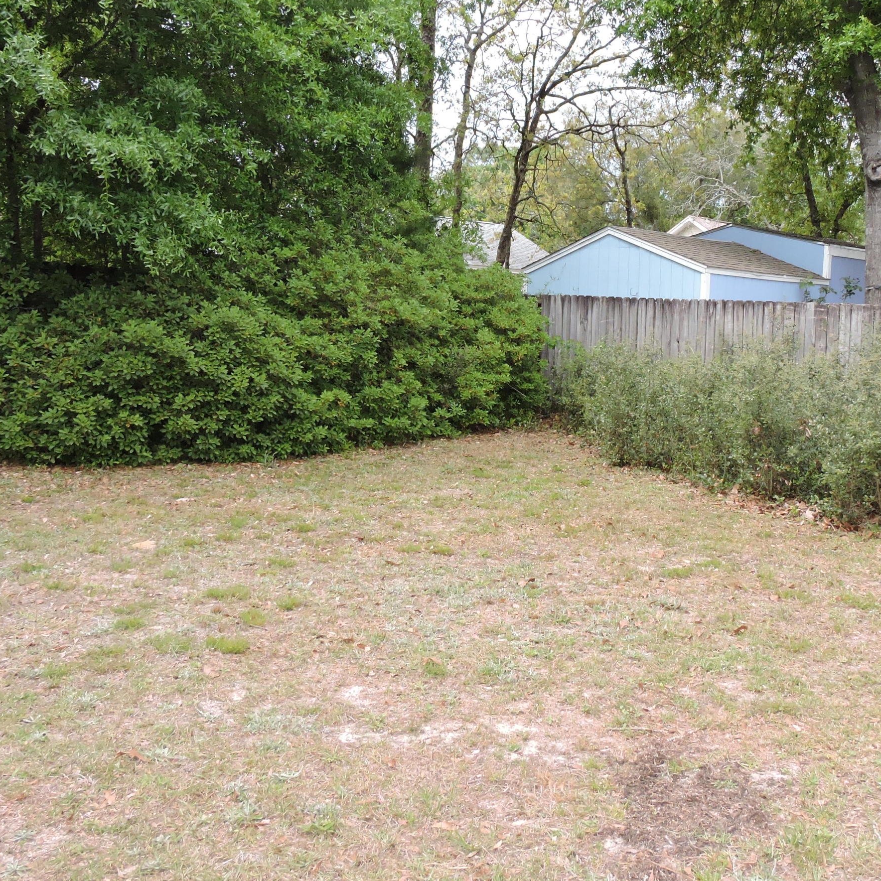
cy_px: 387
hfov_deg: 45.6
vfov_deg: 46.0
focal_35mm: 36
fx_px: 1037
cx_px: 553
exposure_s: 1/800
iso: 280
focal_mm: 4.3
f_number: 3.3
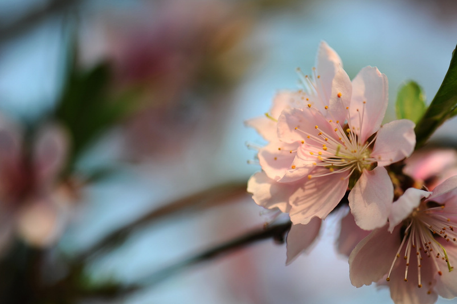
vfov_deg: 10.2
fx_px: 1700
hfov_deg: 15.3
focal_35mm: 134
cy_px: 179
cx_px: 287
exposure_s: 1/800
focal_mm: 105
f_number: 3.2
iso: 200
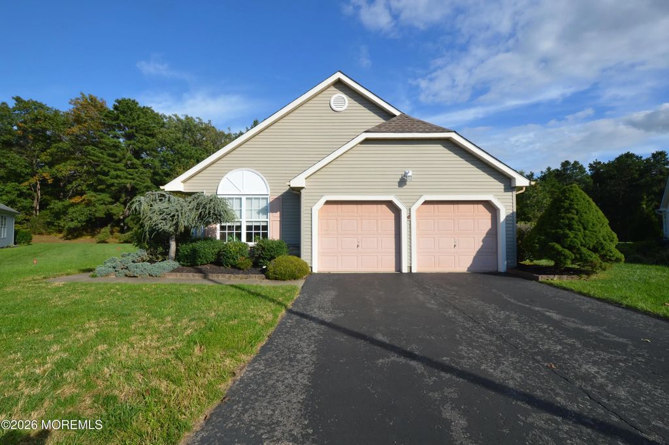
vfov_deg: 77.2
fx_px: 279
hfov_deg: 100.4
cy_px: 222
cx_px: 334
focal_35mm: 15
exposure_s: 1/250
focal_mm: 10
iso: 100
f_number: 8
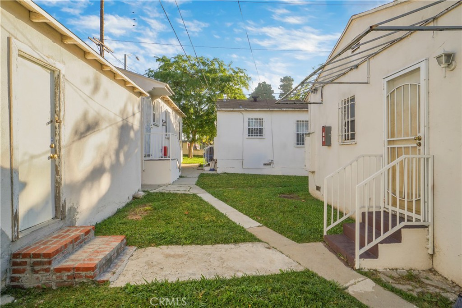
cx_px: 231
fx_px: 250
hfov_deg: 85.4
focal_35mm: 20
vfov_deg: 63.2
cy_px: 154
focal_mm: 13
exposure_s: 1/30
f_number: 16
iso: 100
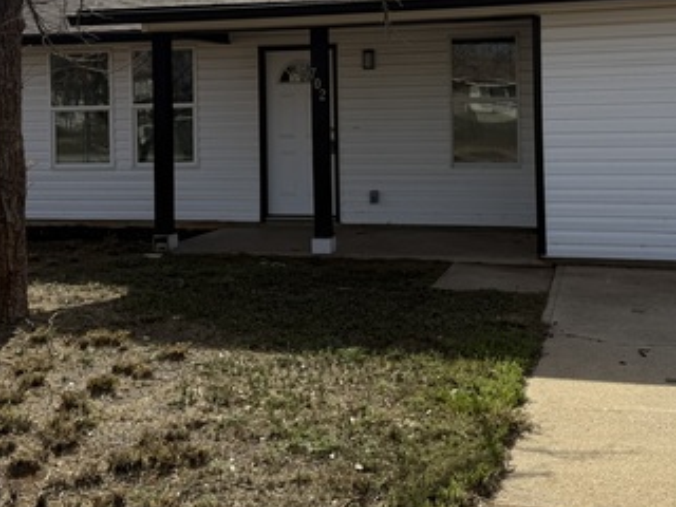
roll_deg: +0.9
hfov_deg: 39.6
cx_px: 353
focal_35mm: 48
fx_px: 937
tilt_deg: +0.9
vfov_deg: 29.5
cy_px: 95
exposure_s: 1/8130
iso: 80
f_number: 1.78
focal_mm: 6.76
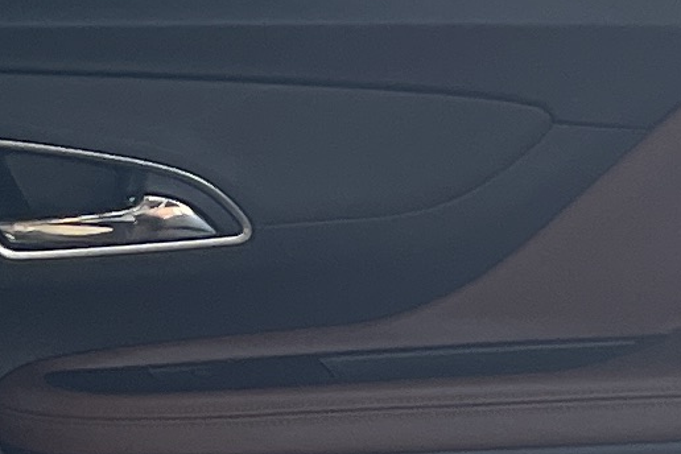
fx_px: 3840
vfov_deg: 6.6
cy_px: 777
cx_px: 42
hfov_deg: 10.1
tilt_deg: -18.1
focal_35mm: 203
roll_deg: +0.0
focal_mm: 5.1
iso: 32
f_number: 1.6
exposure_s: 1/521
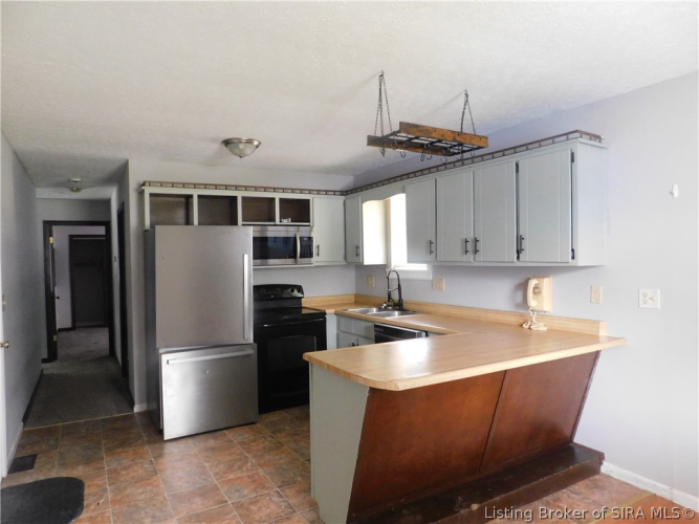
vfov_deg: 58.9
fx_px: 464
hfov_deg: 73.9
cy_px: 262
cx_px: 350
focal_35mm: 23
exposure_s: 1/8
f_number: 3
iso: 560
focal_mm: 4
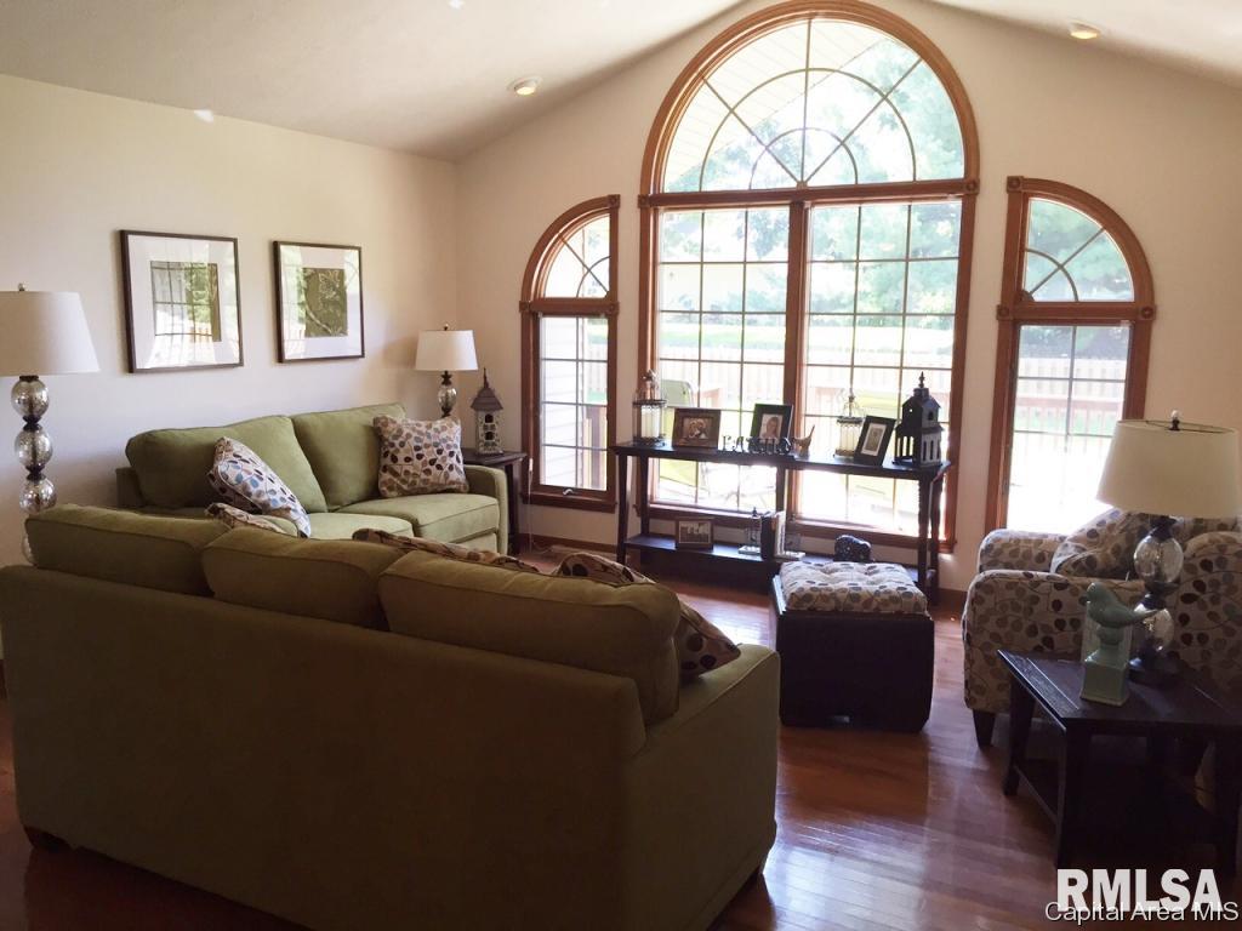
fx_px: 1041
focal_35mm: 29
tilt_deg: -9.5
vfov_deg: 48.2
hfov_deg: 61.7
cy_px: 466
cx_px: 621
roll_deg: -1.4
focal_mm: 4.15
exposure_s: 1/40
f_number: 2.2
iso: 32
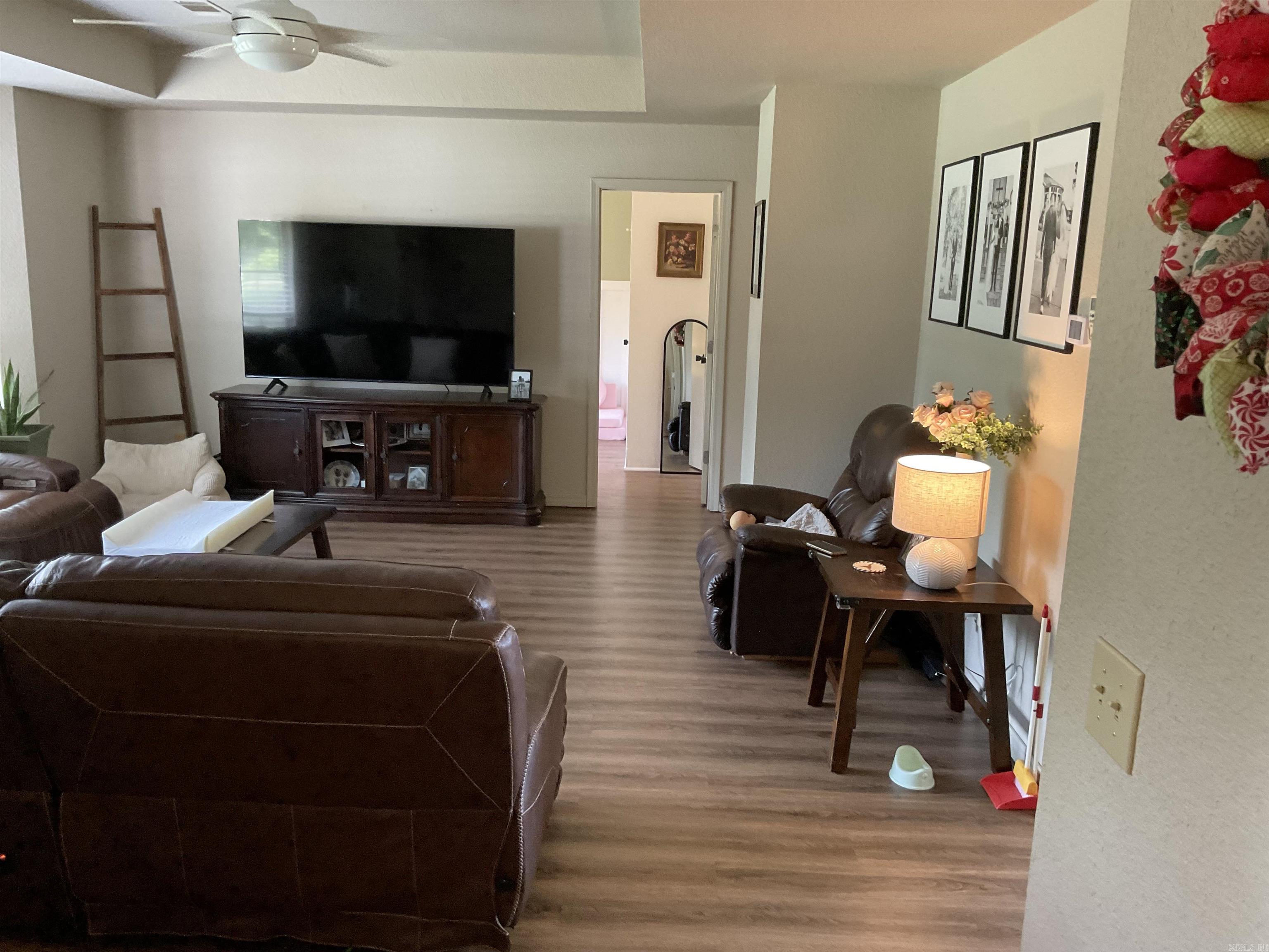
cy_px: 476
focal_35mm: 29
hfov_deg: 61.7
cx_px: 634
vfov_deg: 48.2
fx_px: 1063
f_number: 1.8
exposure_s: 1/60
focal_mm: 3
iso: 250
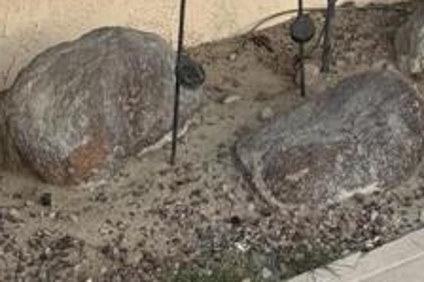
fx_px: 1342
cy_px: -399
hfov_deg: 16.7
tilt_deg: -0.8
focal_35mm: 114
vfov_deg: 10.3
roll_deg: -0.8
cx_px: 583
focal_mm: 6.76
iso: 64
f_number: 1.78
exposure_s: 1/237
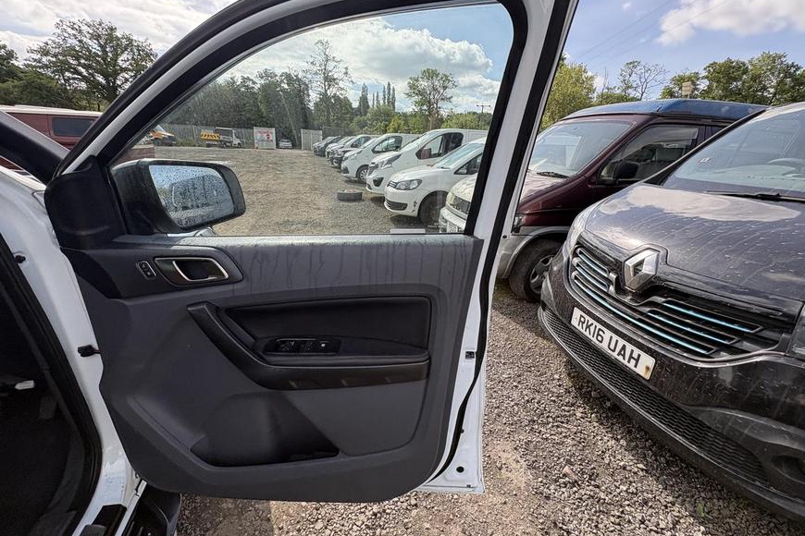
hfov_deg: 100.4
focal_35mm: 15
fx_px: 335
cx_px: 400
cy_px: 262
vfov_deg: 77.3
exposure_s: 1/605
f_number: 2.2
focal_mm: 2.22
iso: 40
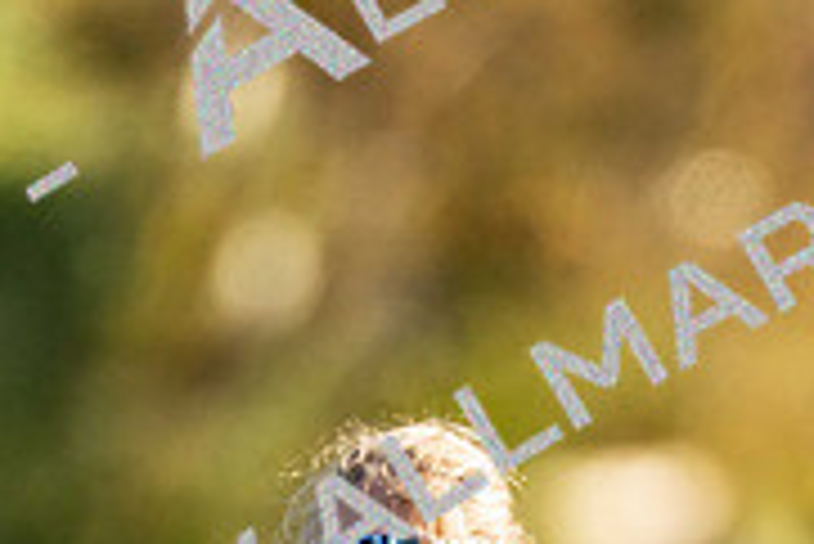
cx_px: 432
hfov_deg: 1.1
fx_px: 43402
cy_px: 816
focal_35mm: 1918
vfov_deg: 0.7
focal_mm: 600
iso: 320
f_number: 4
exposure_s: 1/2500
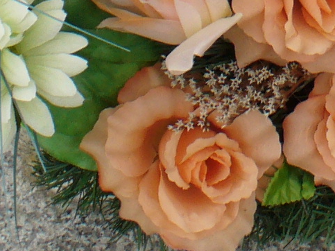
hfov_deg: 9.9
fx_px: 1896
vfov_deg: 7.2
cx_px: 445
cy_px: -299
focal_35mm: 196
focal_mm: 6.1
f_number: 5.6
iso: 80
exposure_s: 1/200
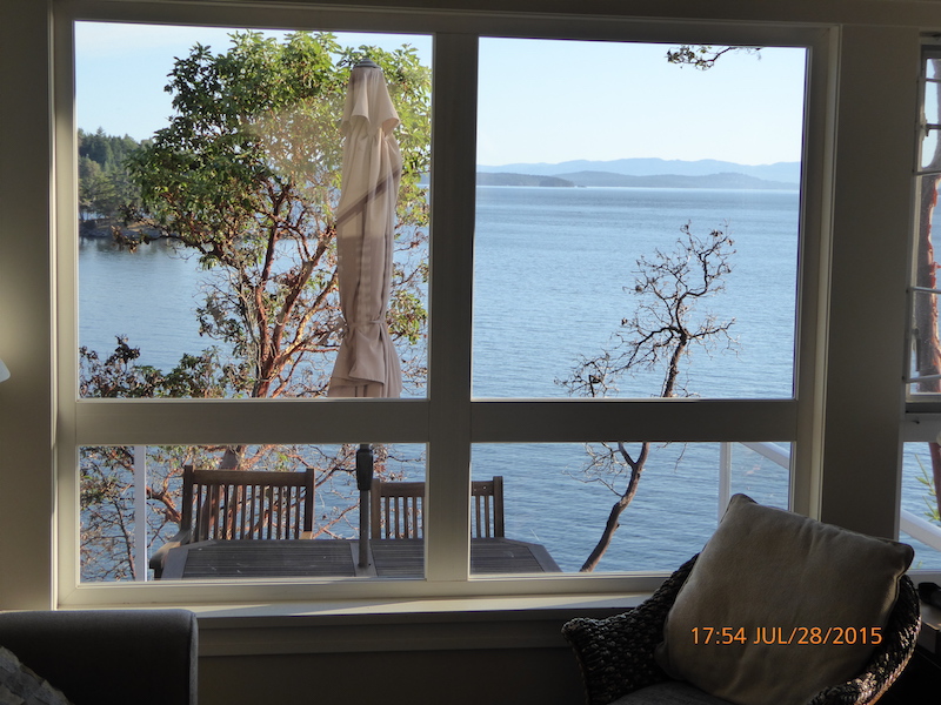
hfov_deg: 33.8
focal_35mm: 57
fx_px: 1549
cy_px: 352
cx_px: 470
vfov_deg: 25.7
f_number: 4.1
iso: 200
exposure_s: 1/320
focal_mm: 9.6
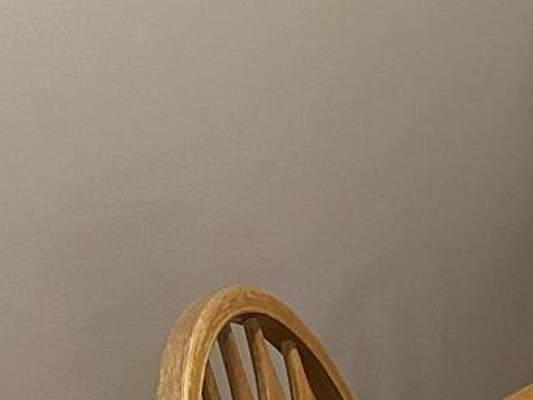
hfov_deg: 13.0
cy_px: 51
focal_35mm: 143
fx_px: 2202
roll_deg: +2.3
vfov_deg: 10.3
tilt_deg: -9.8
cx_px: 806
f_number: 1.78
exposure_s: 1/60
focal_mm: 6.86
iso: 400
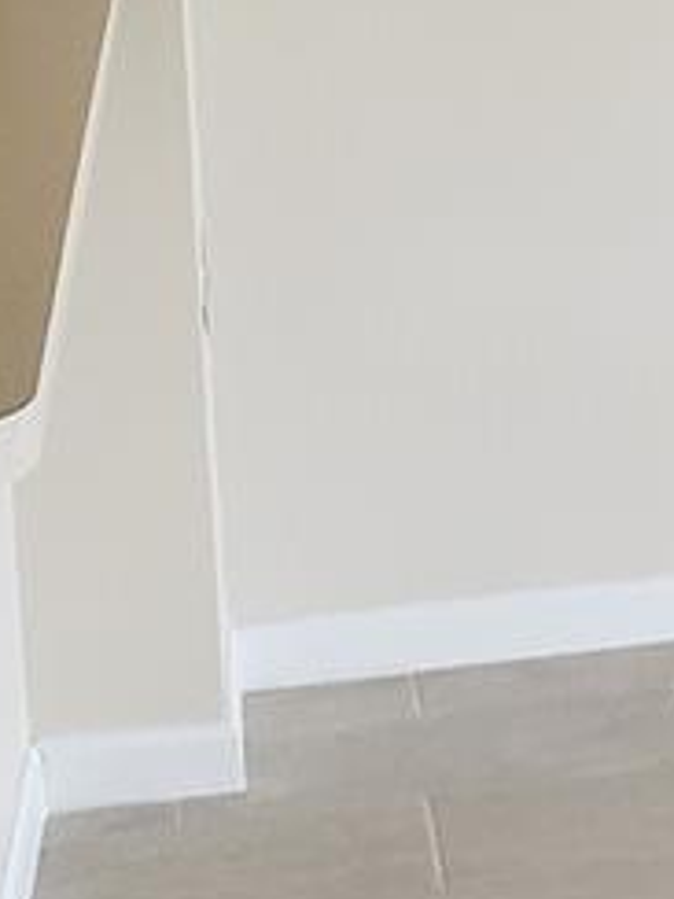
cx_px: 1580
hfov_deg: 10.2
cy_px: 11
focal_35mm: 128
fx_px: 3323
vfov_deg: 15.1
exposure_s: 1/60
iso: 250
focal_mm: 4.3
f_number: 2.4
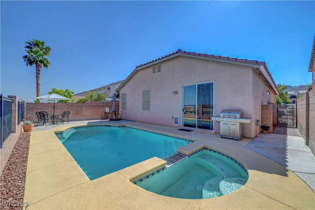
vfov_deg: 81.1
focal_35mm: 14
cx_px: 158
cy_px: 105
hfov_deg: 104.3
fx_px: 122
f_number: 9
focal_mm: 14
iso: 400
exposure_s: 1/250
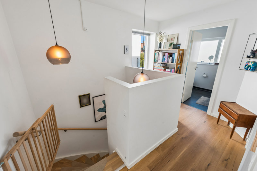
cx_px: 128
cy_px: 86
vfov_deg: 81.2
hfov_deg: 104.3
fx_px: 100
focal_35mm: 14
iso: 250
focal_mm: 14
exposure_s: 1/8
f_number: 10
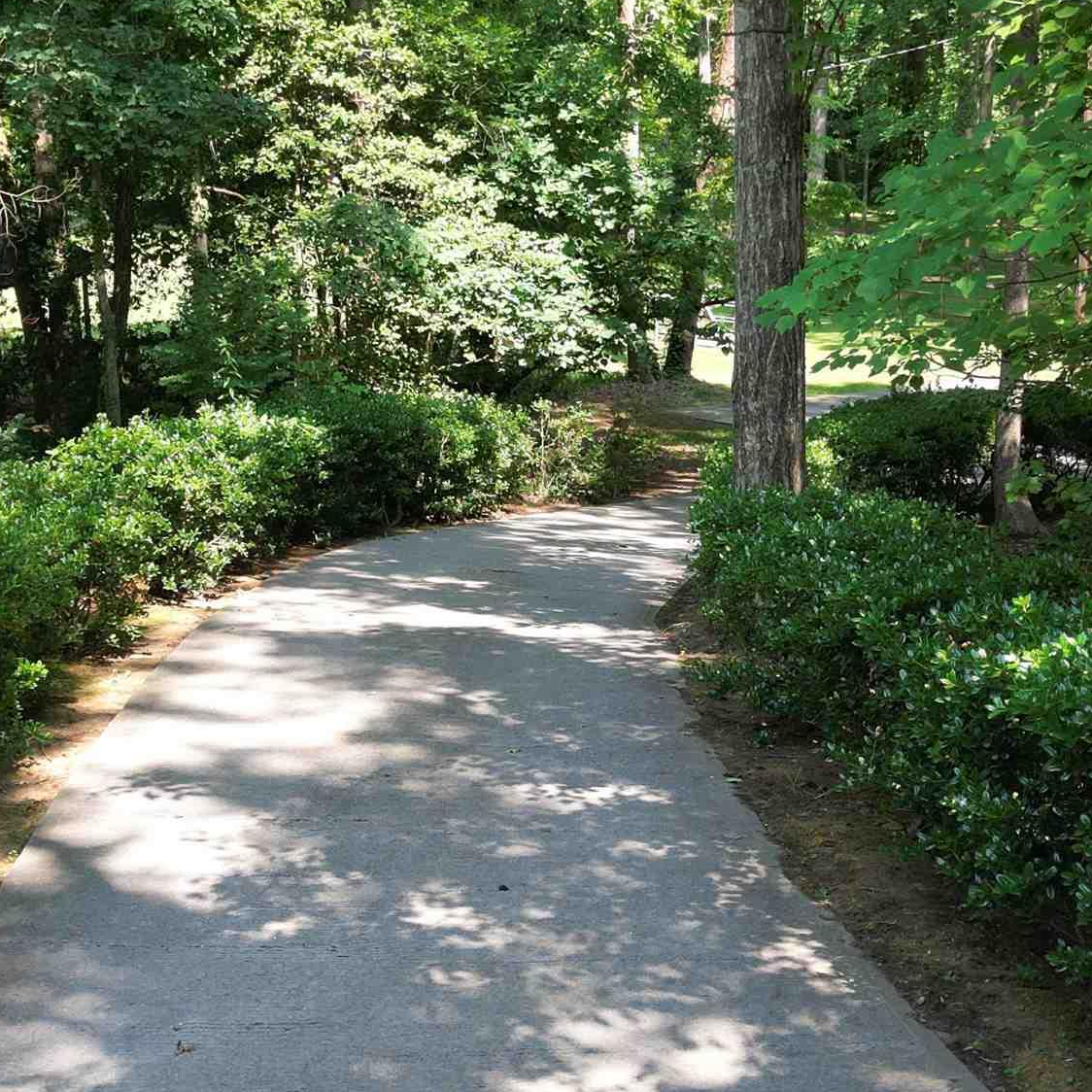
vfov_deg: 29.5
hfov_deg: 29.6
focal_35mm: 58
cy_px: 597
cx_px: 535
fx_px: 2070
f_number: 1.7
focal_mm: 6.72
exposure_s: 1/320
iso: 110
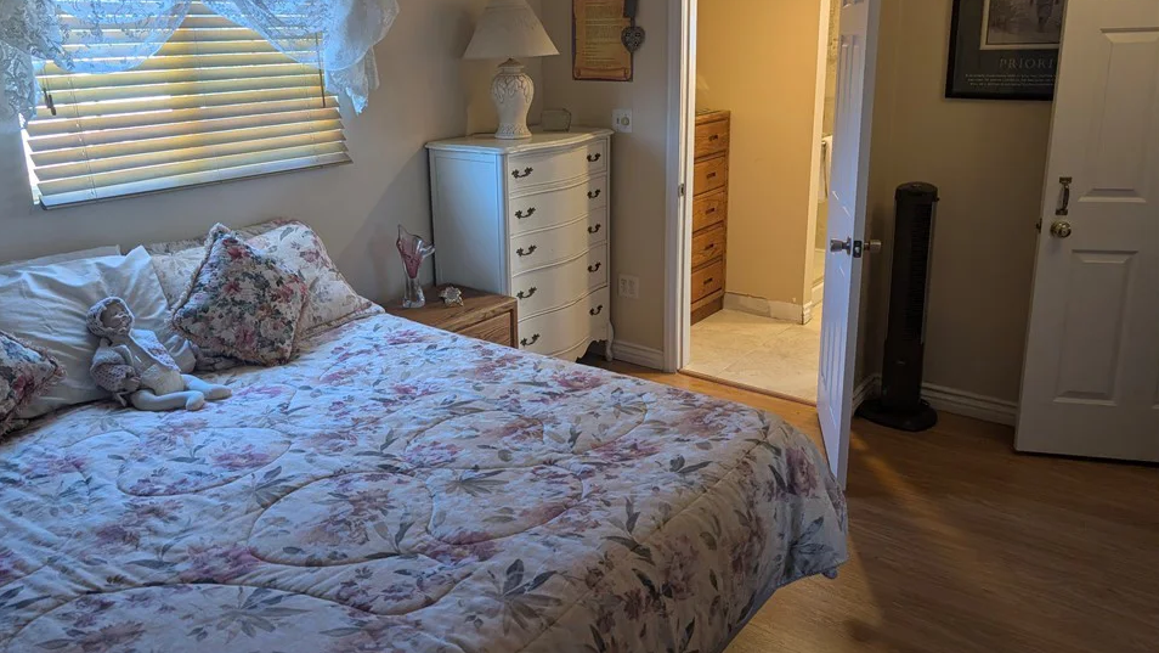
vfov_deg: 41.3
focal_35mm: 28
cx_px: 541
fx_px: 861
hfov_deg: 67.8
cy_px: 259
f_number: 1.68
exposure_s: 1/60
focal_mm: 6.9
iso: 83
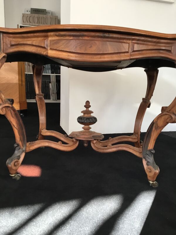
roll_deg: -1.9
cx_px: 88
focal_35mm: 31
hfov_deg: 45.4
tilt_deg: -11.2
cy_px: 118
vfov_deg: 58.4
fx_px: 210
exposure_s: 1/33
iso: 40
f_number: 2.4
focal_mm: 3.3
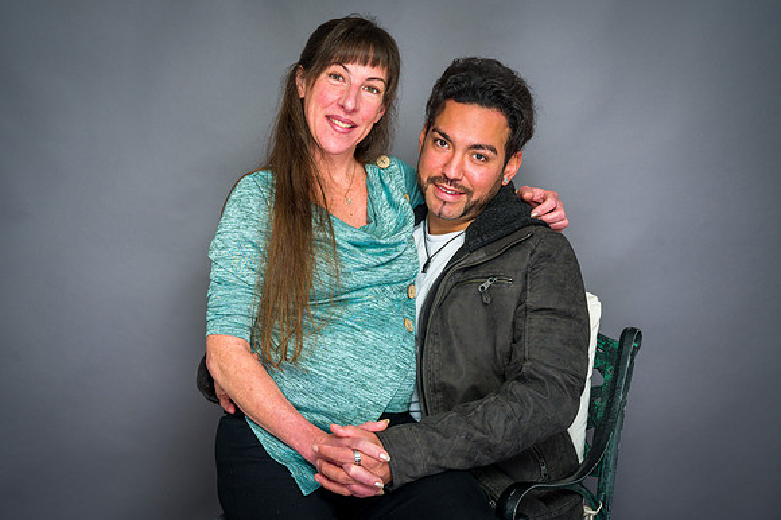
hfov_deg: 36.3
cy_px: 260
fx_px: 1192
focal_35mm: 55
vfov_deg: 24.6
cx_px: 390
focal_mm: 55
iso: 200
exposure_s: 1/100
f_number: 5.6
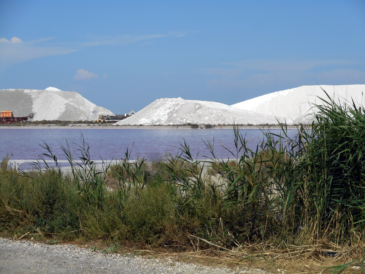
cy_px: 137
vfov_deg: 16.6
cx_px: 182
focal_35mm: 89
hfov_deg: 22.0
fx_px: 938
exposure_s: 1/800
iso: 80
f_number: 5.6
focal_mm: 15.9
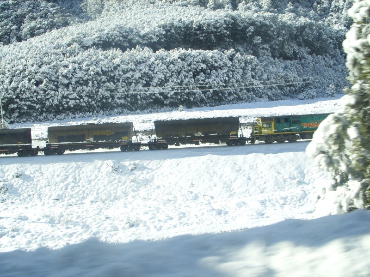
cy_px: 138
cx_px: 185
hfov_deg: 49.0
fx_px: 406
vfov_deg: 37.7
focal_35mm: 38
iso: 50
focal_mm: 7.8
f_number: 5.7
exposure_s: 1/218
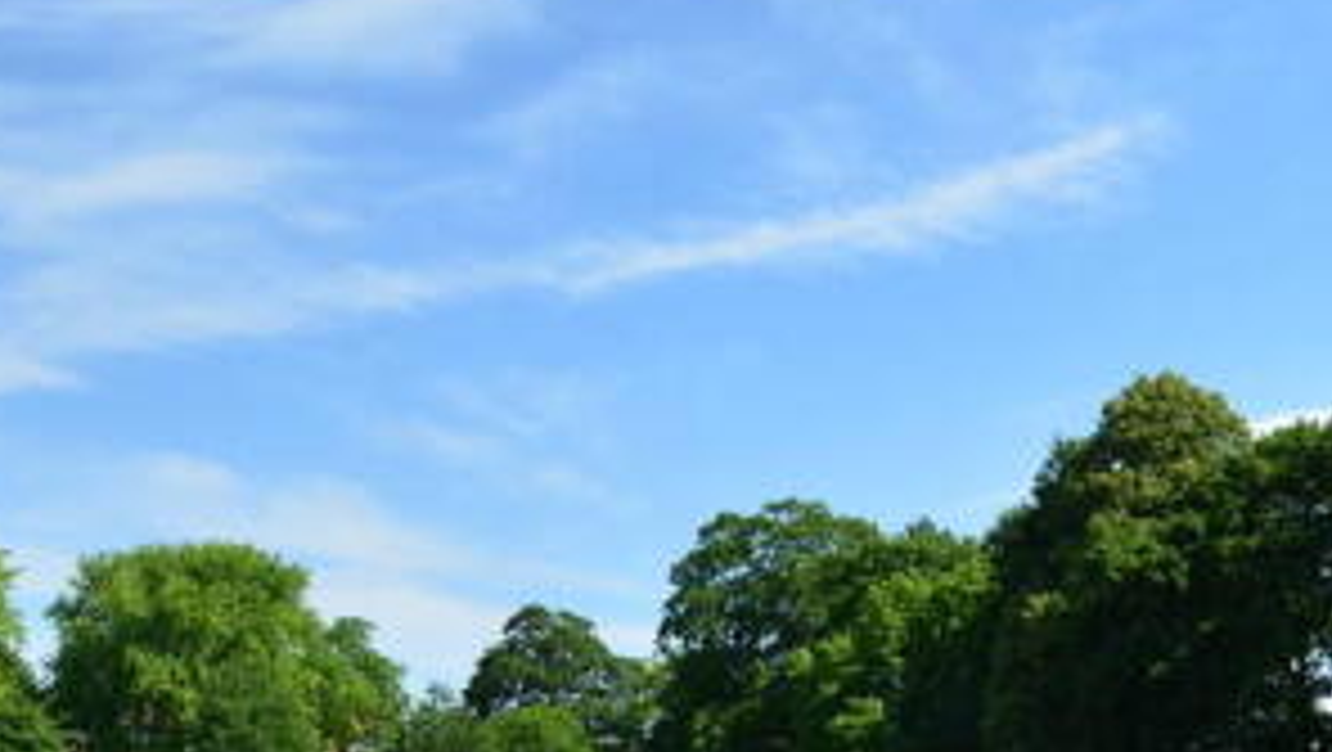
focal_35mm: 45
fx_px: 1596
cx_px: 940
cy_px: 729
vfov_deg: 25.4
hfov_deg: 44.3
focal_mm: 13
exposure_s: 1/400
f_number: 11
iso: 200
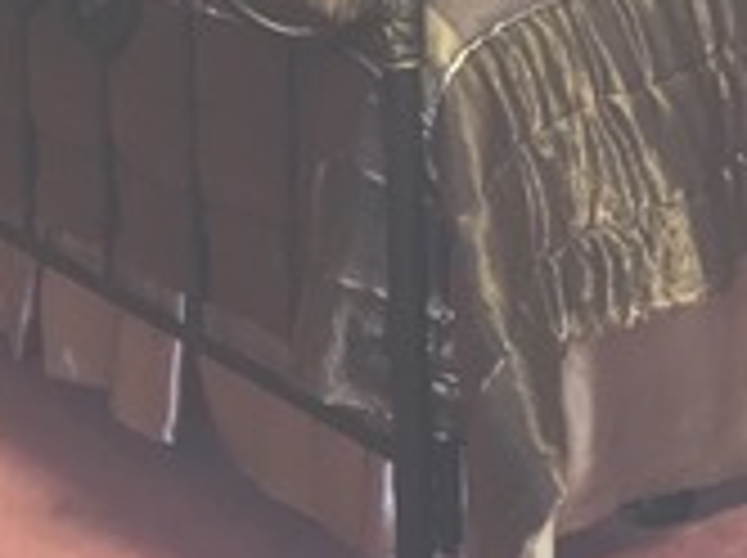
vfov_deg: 12.3
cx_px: 324
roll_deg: +1.9
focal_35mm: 112
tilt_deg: -7.9
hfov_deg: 17.6
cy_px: -360
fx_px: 2413
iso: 125
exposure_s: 1/16
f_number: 2.2
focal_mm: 4.15
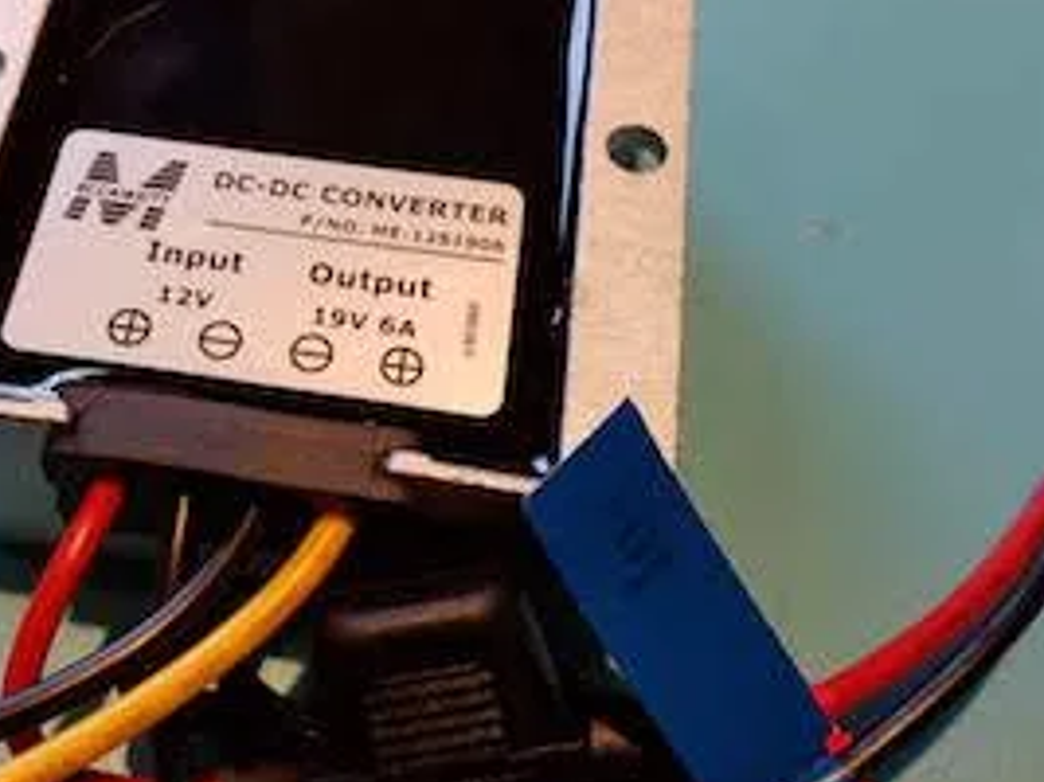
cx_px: 309
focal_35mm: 38
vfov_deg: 37.3
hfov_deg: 47.8
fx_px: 1146
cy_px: 256
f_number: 1.7
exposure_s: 1/60
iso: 80
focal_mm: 4.2
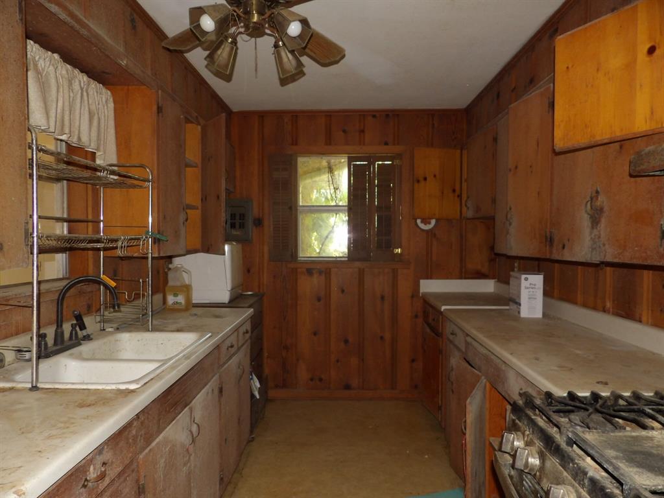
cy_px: 249
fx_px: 460
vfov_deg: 56.8
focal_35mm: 24
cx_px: 332
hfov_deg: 71.6
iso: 200
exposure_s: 1/33
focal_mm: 4.3
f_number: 3.2
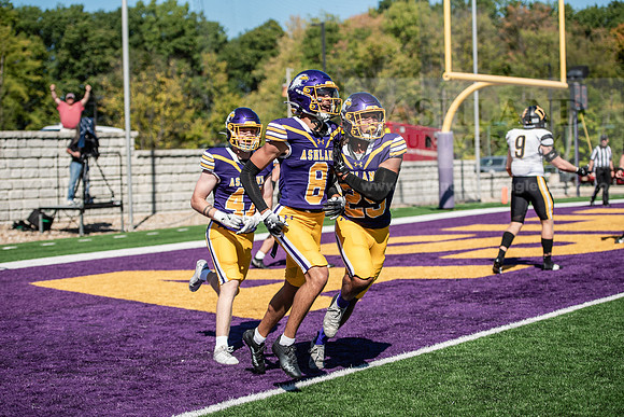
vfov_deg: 17.5
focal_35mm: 78
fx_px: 1352
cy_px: 208
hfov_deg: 26.0
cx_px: 312
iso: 125
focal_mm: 78
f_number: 3.2
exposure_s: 1/1600
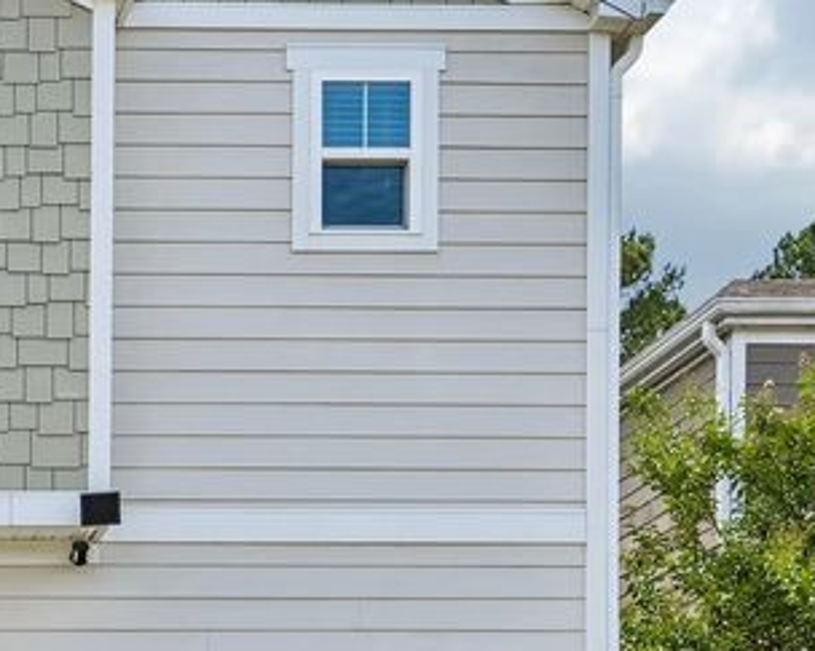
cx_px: -228
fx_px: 1833
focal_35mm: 76
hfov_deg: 22.6
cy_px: 352
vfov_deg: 20.2
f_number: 8
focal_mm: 24
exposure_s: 1/160
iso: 100
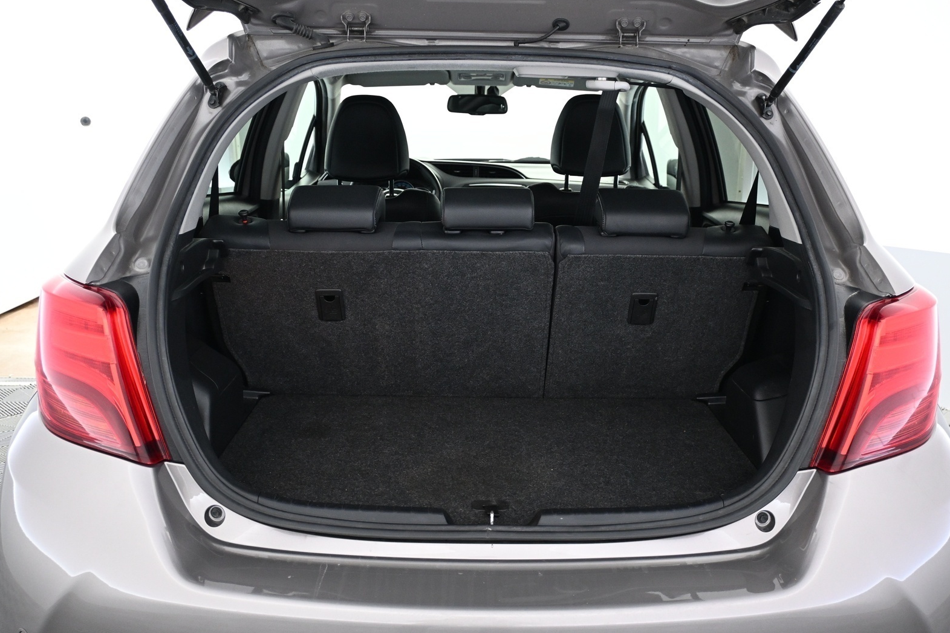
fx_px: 877
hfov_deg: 56.8
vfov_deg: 39.7
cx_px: 486
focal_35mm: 33
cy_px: 323
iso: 1600
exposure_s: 1/30
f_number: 4
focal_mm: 21.5
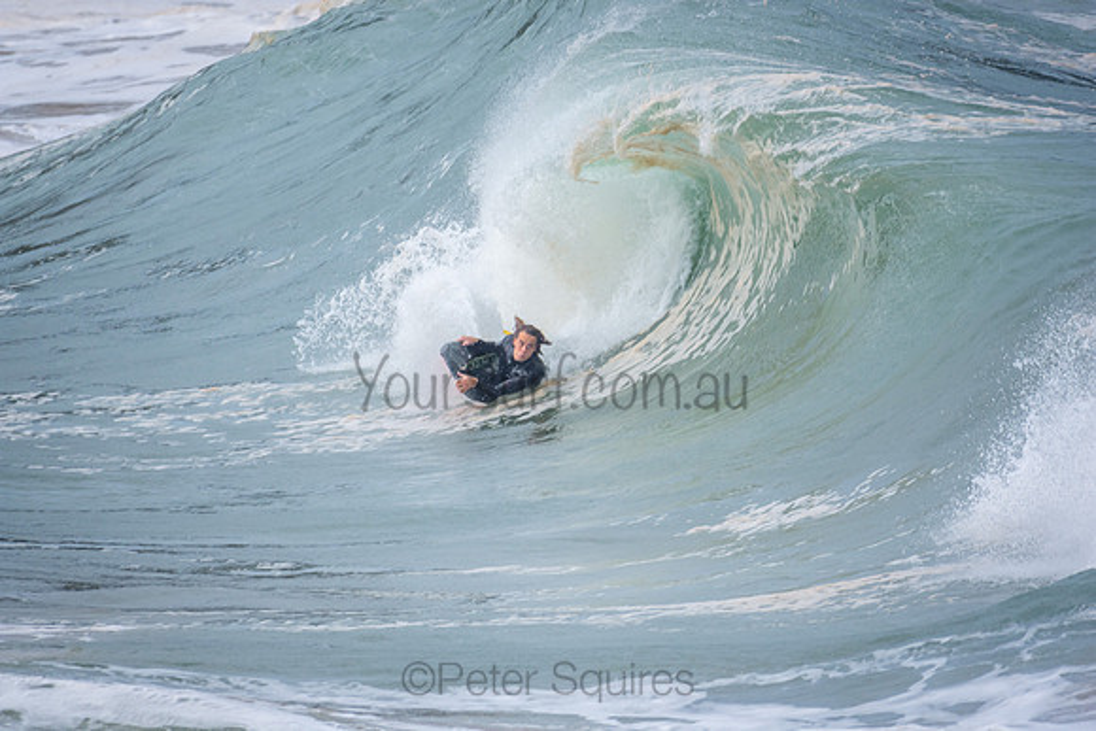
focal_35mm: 750
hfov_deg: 2.7
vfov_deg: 1.8
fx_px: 22838
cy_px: 366
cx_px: 548
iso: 200
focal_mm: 500
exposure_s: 1/1000
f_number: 5.6
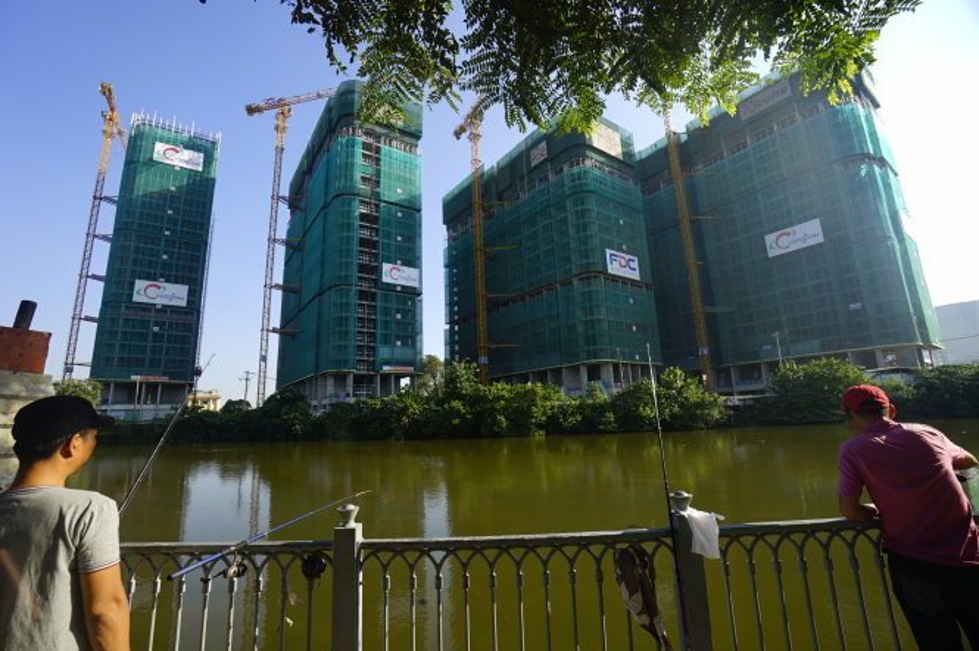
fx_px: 408
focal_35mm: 15
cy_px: 326
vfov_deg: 77.2
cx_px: 490
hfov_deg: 100.4
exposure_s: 1/200
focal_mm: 10
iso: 64
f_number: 5.6
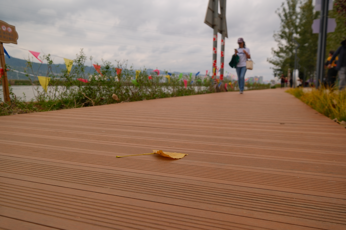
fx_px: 288
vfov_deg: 43.6
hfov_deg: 61.9
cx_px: 173
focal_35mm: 30
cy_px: 115
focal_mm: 20
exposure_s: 1/220
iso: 200
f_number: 5
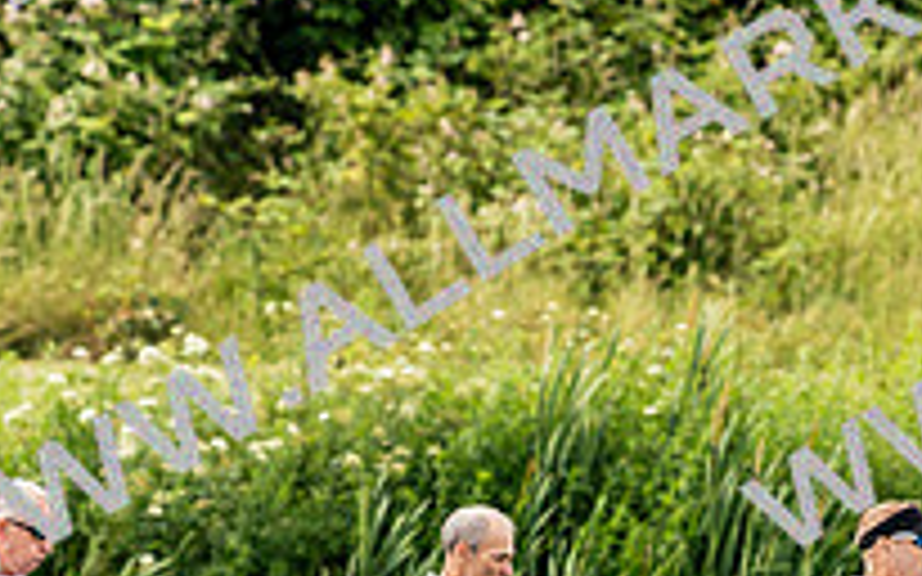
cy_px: 623
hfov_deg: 1.7
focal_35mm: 1251
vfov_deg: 1.0
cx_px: 414
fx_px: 31426
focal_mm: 433
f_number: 6.3
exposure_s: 1/2000
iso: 400
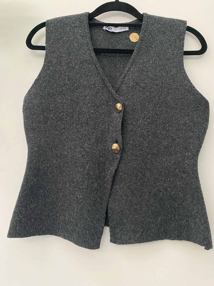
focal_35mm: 26
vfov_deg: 67.3
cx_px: 107
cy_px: 143
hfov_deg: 53.1
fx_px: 214
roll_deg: -2.7
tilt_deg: +9.7
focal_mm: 4.25
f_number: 1.8
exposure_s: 1/30
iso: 800
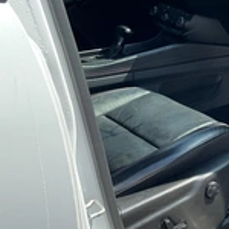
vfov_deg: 26.0
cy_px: 78
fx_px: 494
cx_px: 250
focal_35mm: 66
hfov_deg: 24.4
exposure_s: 1/403
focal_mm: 3
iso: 25
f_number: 1.8
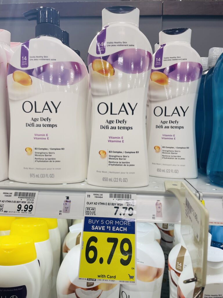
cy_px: 149
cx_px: 112
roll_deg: -0.4
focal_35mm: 26
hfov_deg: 53.1
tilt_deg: -6.4
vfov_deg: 67.3
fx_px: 223
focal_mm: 4.2
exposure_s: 1/120
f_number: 1.6
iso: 32
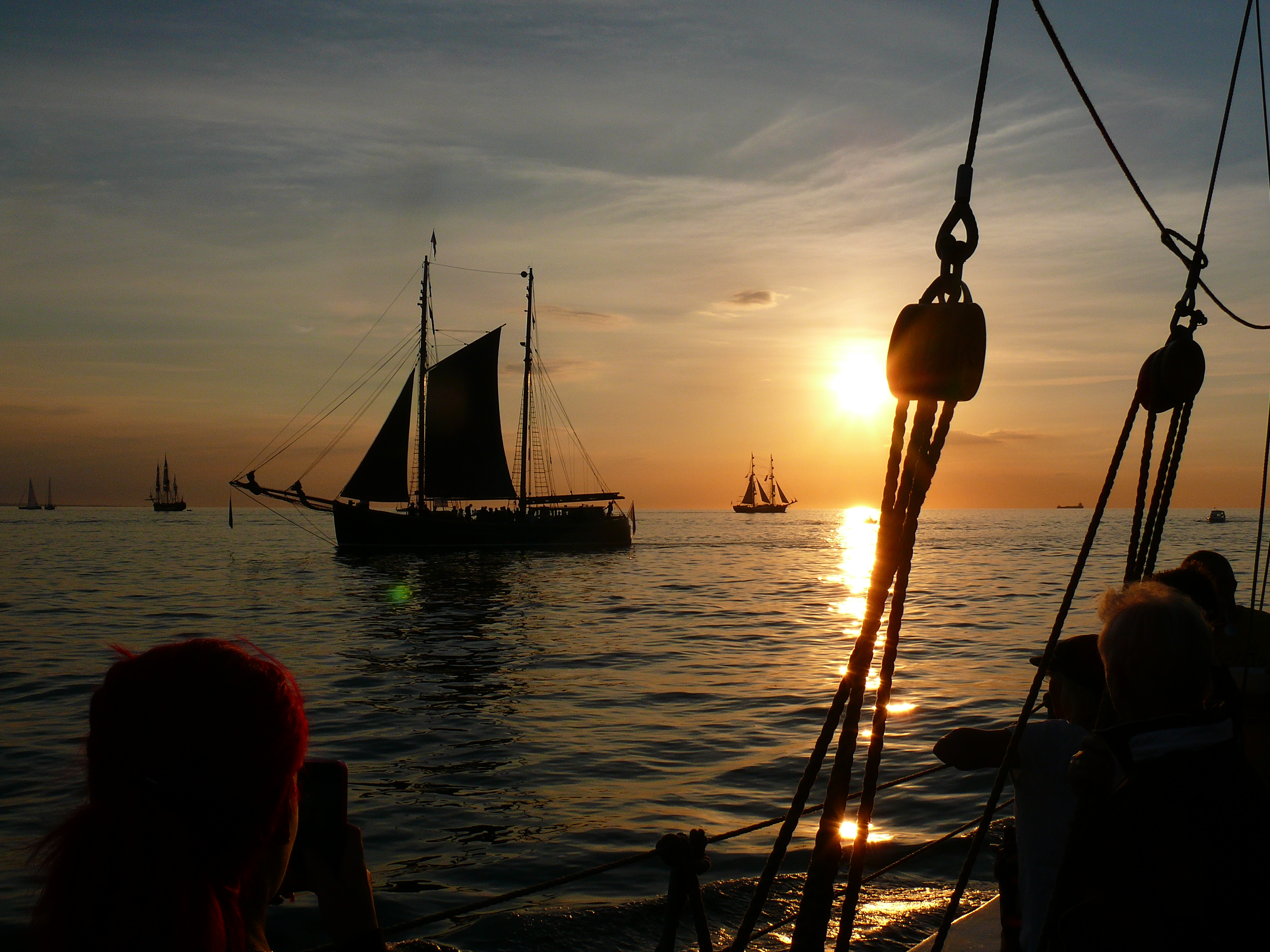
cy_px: 469
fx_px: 1321
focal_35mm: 36
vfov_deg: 39.7
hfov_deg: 51.4
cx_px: 641
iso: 100
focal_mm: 7.4
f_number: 8
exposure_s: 1/800
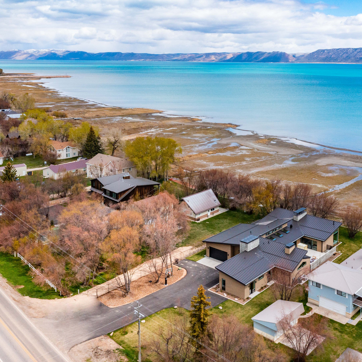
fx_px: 426
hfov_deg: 45.9
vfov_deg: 46.0
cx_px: 209
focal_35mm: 36
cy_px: 181
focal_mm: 10.26
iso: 400
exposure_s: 1/1000
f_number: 7.1
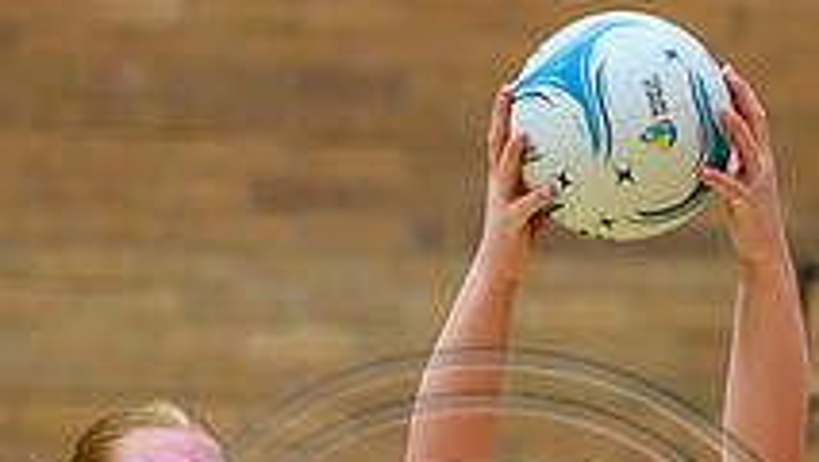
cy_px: 682
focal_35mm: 481
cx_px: 569
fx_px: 10450
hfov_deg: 4.5
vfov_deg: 2.5
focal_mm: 135
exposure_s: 1/1000
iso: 5000
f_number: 2.8
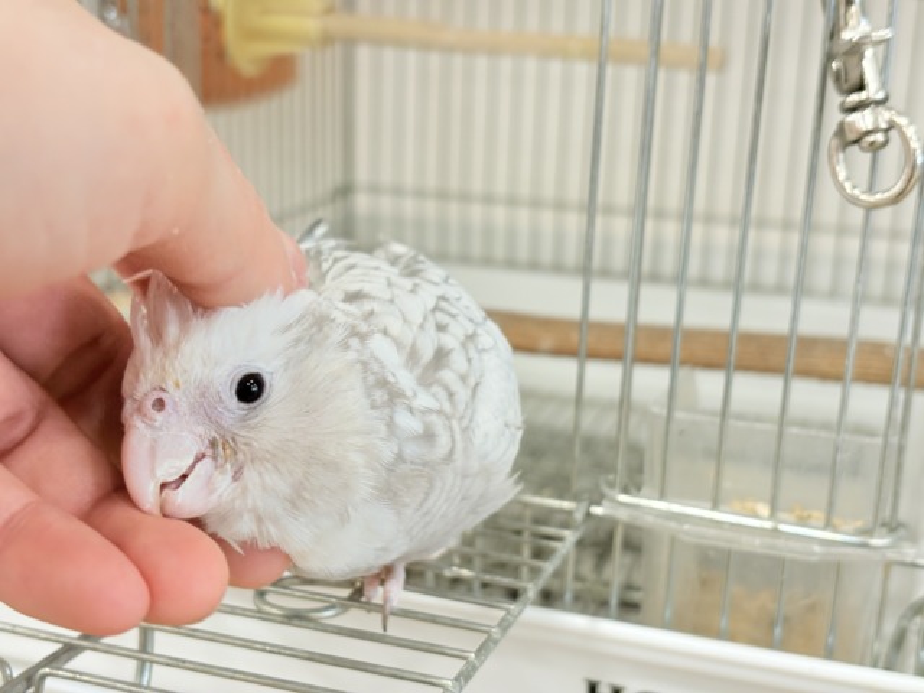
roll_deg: -1.6
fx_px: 1388
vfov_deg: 28.0
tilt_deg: -15.3
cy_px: 346
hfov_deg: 36.8
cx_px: 462
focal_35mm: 52
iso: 80
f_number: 1.6
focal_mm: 5.96
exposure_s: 1/50
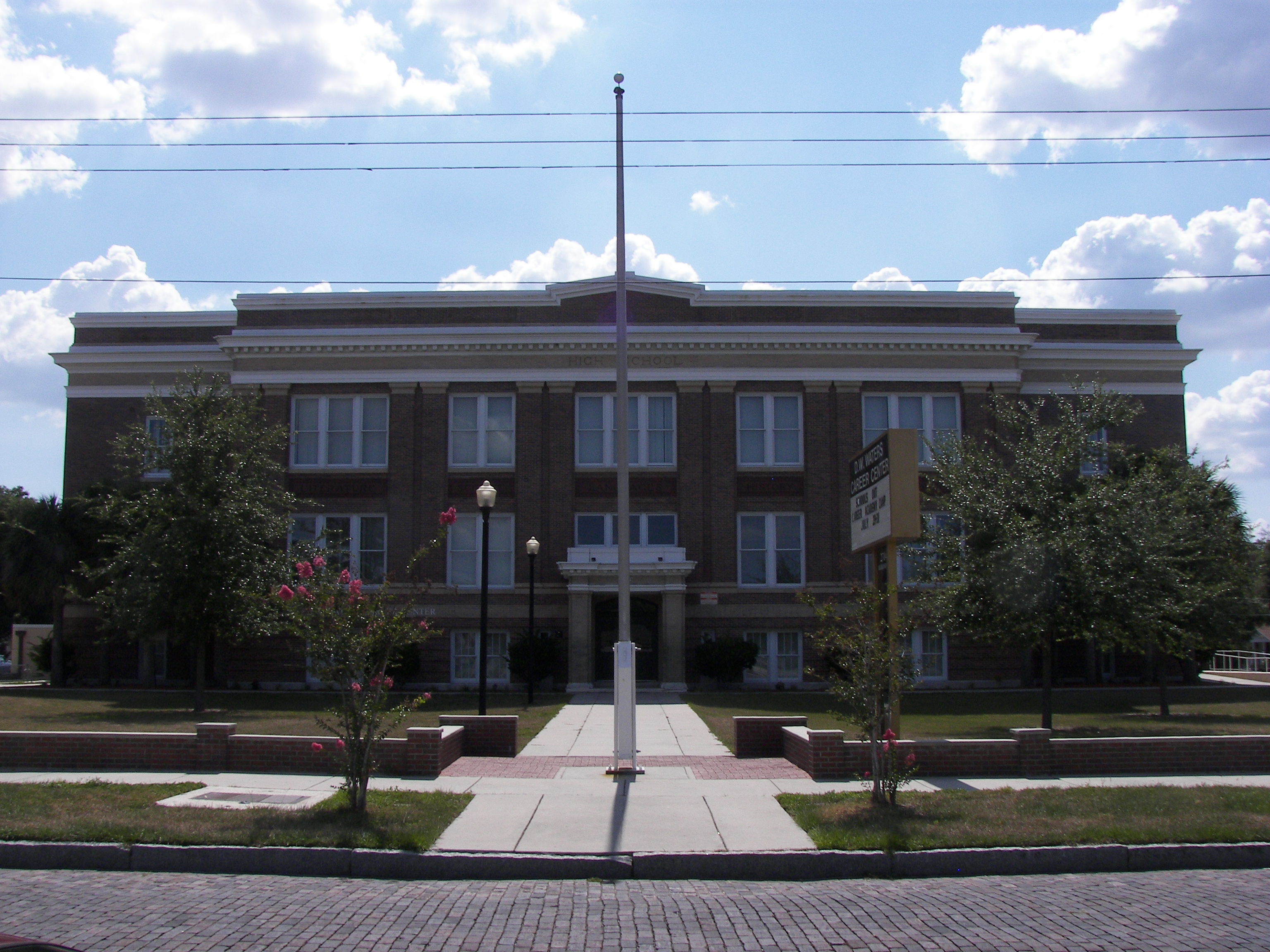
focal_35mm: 36
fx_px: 1321
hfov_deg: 51.4
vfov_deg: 39.7
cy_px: 476
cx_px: 635
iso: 64
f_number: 5.6
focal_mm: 6
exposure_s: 1/640
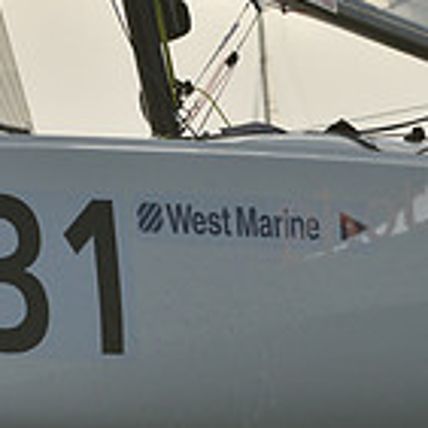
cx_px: 118
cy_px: 71
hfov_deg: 2.3
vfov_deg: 2.3
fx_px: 10729
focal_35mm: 767
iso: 320
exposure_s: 1/1600
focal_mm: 220
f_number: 8
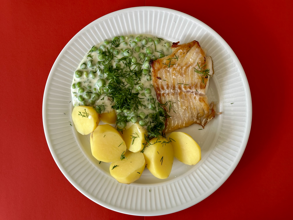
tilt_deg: -88.0
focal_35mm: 48
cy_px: 110
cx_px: 146
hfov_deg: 39.7
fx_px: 406
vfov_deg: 30.3
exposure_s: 1/91
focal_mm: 6.86
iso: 80
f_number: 1.78
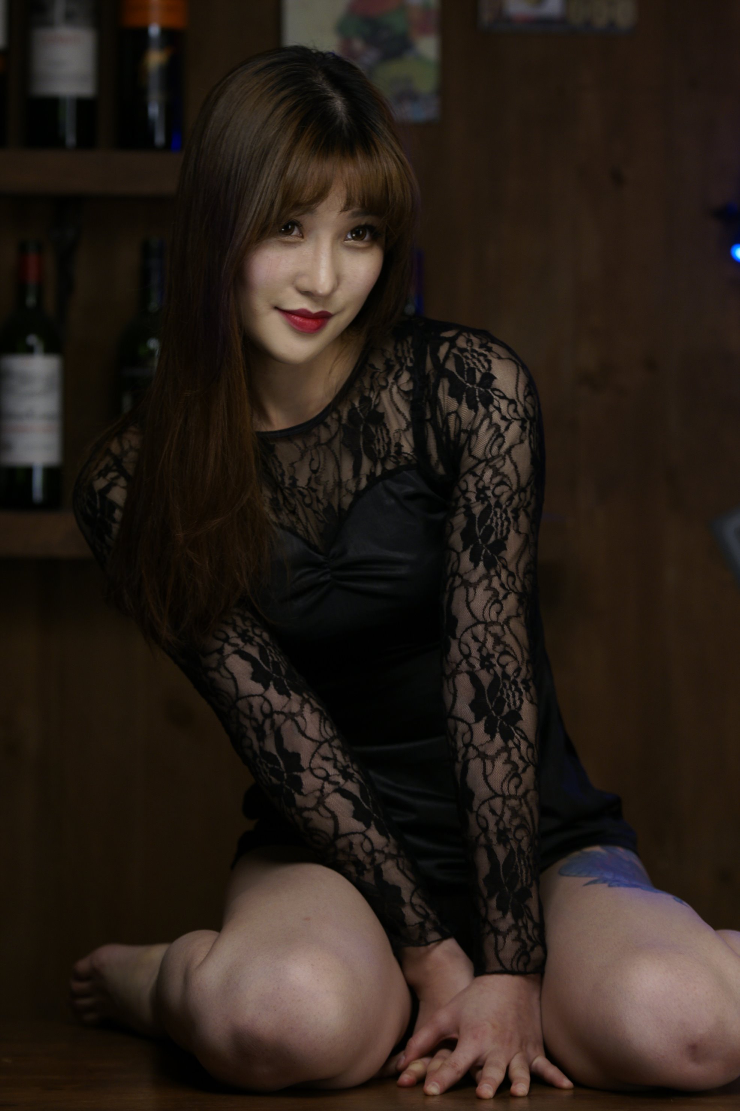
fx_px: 4163
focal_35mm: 135
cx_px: 370
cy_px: 556
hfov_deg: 10.2
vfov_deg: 15.2
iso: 250
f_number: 3.2
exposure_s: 1/125
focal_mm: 90
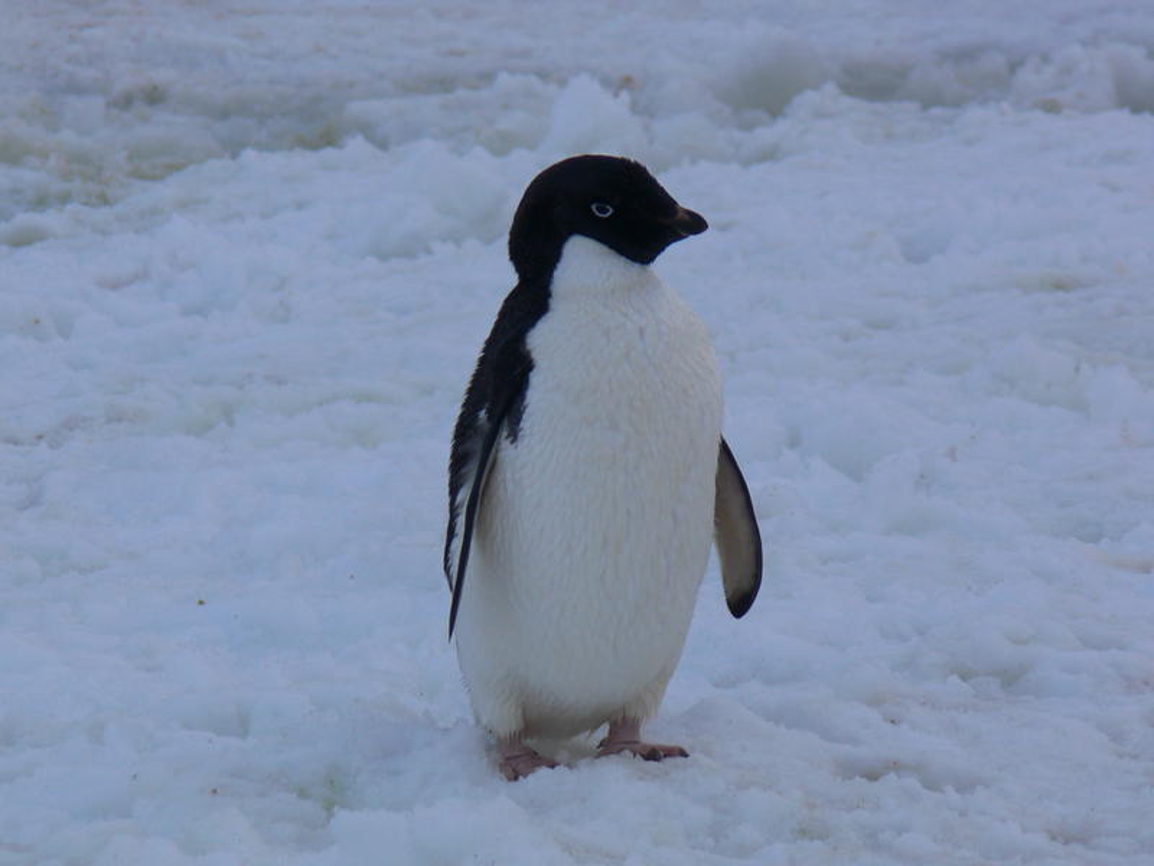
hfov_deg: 3.7
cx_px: 577
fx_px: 17835
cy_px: 433
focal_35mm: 535
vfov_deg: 2.8
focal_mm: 88.8
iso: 80
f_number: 5
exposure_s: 1/100
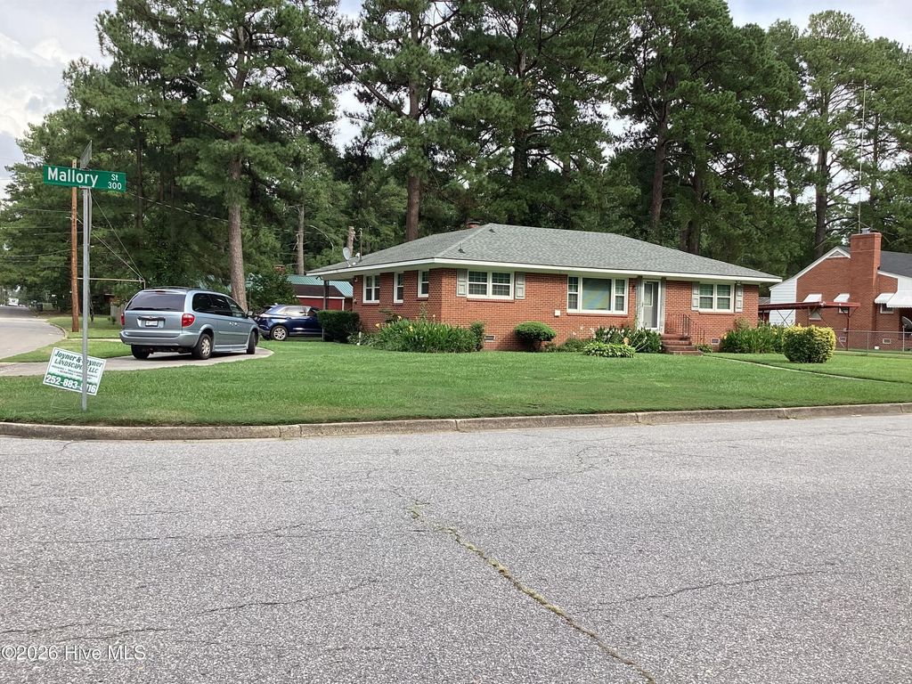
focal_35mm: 31
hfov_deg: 58.4
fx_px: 817
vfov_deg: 45.4
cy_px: 342
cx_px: 456
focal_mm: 3.3
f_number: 2.4
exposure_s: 1/318
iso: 25
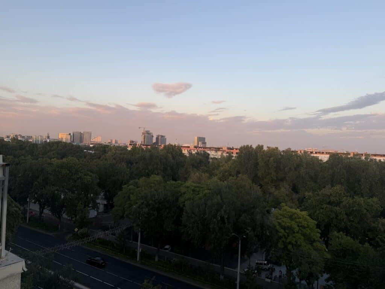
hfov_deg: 71.6
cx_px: 192
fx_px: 267
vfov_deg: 56.8
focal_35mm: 24
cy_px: 144
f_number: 1.78
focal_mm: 6.76
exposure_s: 1/567
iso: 80
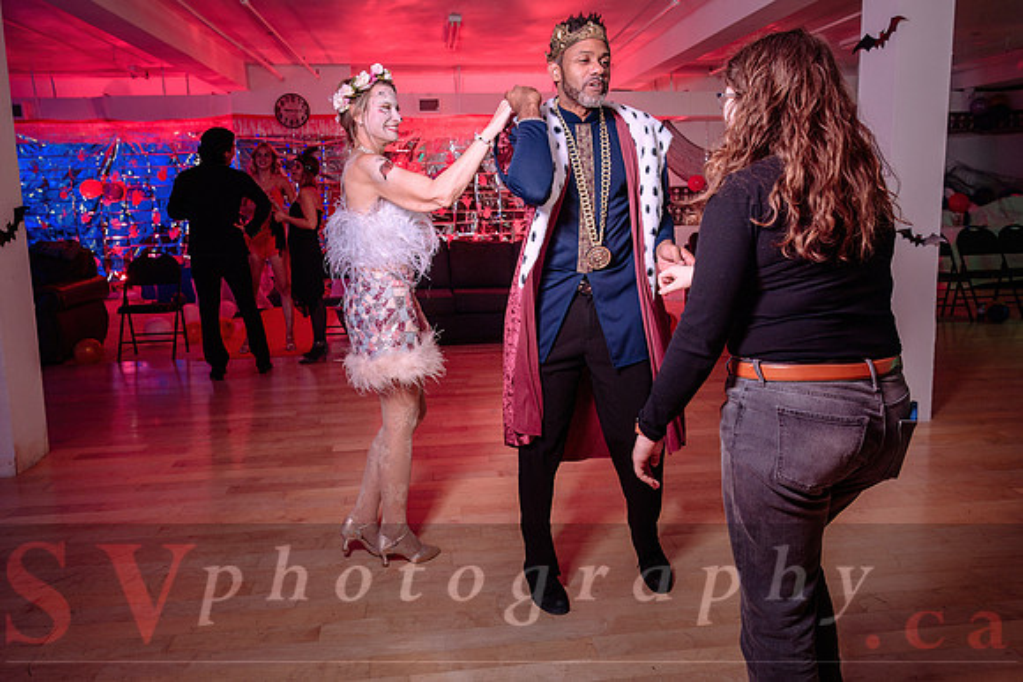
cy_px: 300
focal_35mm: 27
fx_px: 764
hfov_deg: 67.6
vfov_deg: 48.0
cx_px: 512
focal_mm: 24
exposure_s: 1/200
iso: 800
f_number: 4
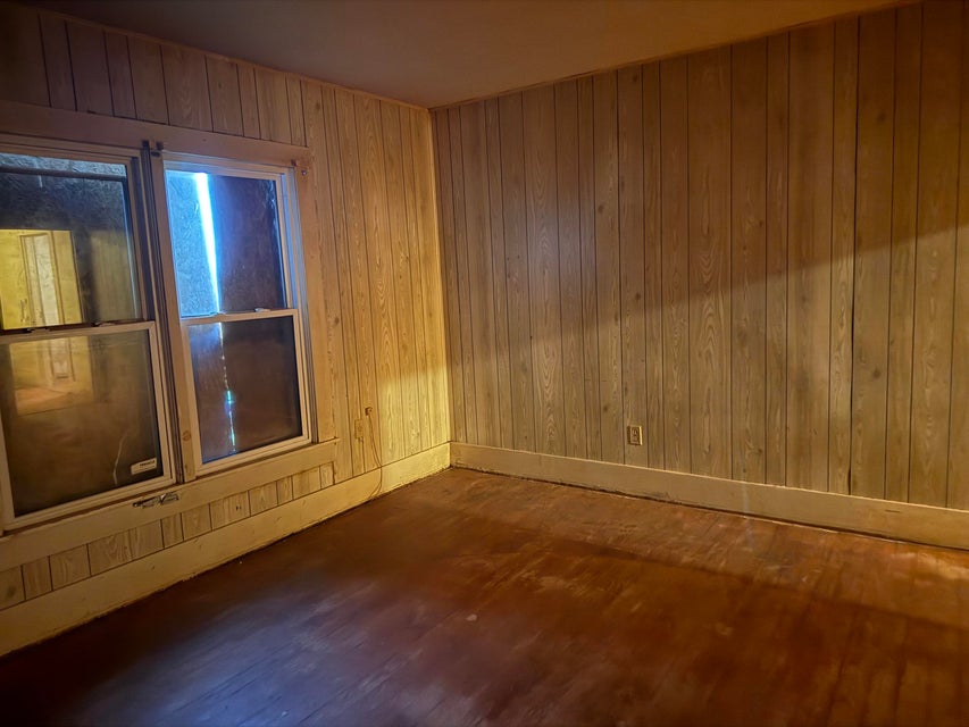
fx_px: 672
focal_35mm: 24
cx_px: 484
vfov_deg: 56.8
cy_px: 364
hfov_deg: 71.6
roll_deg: +2.7
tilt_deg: -6.1
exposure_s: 1/9
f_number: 1.78
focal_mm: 6.76
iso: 2000
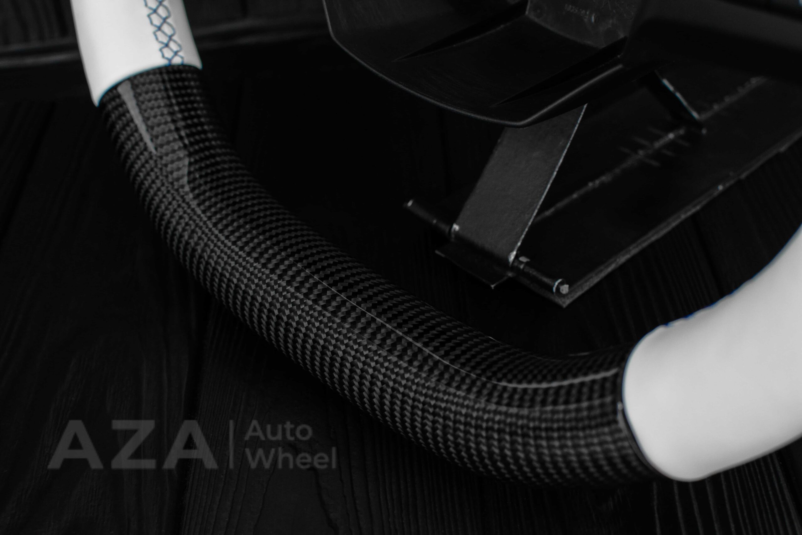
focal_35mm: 52
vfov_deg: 25.8
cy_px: 268
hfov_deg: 37.8
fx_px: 1170
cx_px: 401
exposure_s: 1/125
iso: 500
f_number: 6.3
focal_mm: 35
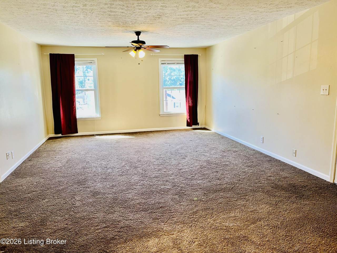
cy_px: 126
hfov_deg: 67.3
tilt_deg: -9.6
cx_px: 168
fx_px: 253
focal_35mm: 26
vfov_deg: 53.1
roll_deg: +1.1
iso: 100
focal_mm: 5.1
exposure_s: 1/60
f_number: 1.6
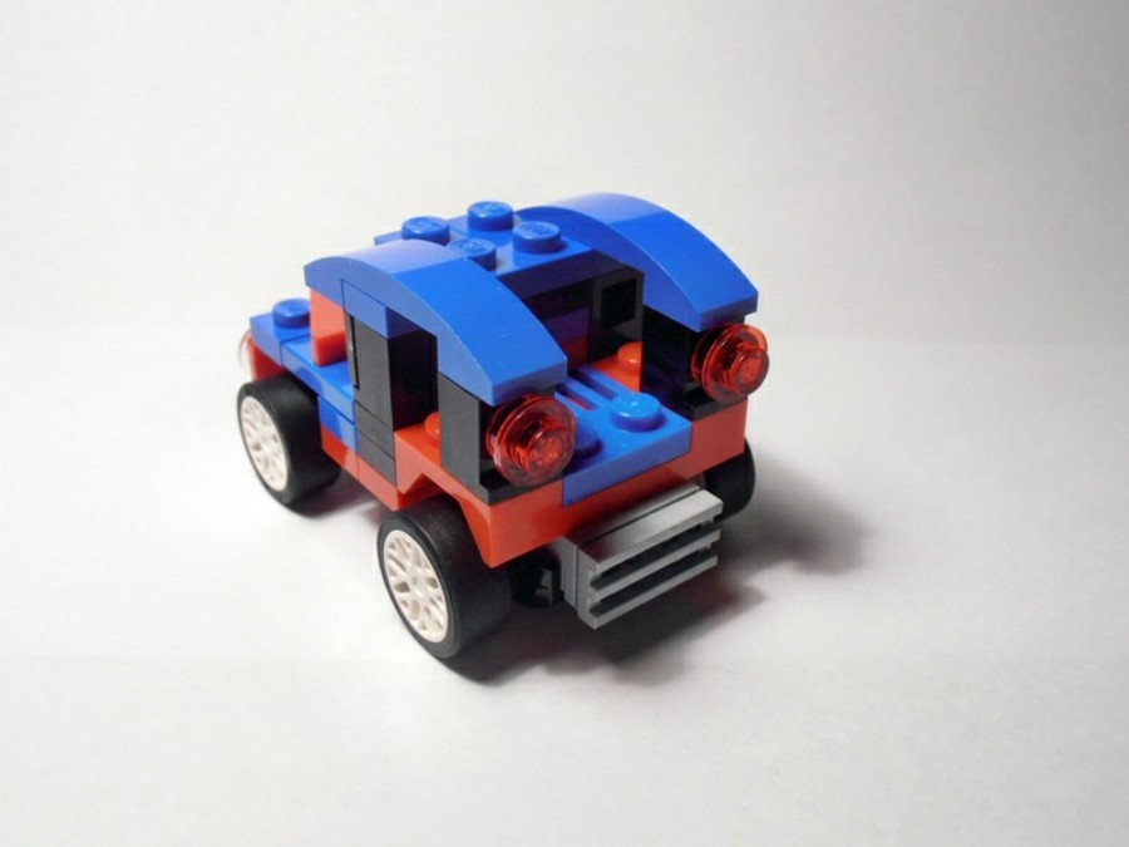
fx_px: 1207
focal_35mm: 37
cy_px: 424
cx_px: 564
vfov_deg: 38.7
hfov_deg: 50.1
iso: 80
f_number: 3.9
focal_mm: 6.61
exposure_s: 1/40
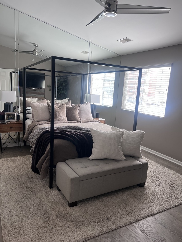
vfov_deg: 67.3
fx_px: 182
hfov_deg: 53.1
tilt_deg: -8.9
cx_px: 91
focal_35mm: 26
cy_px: 121
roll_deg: -3.9
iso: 50
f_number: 1.5
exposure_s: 1/121
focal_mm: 5.7
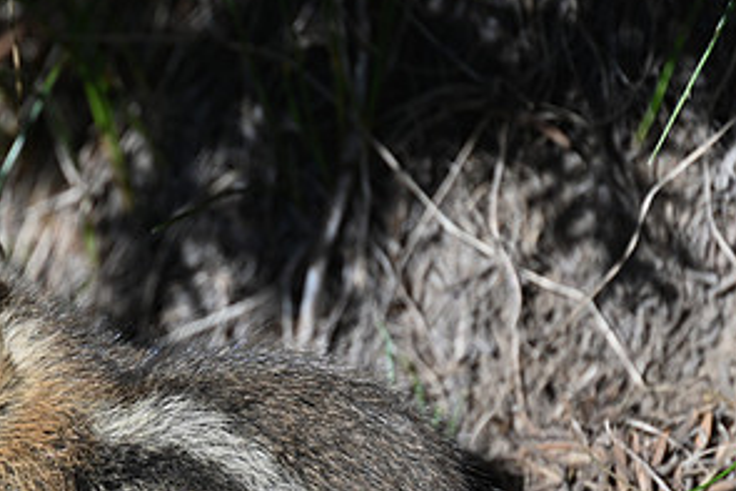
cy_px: 445
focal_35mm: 1571
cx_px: 200
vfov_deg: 0.9
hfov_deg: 1.3
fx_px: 32132
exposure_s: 1/800
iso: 320
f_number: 6.3
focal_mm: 800
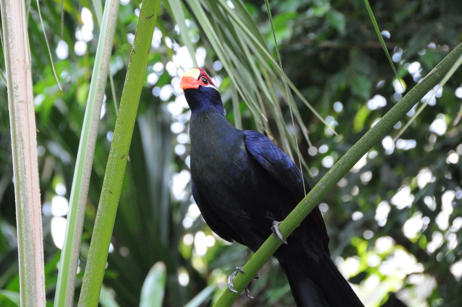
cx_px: 231
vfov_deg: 5.4
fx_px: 3268
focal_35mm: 255
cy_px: 154
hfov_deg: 8.1
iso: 1250
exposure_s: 1/80
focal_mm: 170
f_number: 10
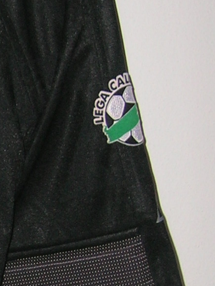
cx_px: -197
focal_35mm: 151
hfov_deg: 9.3
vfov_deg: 12.9
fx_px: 1250
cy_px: 280
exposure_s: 1/60.1
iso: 50
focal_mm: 5.7
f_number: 2.9
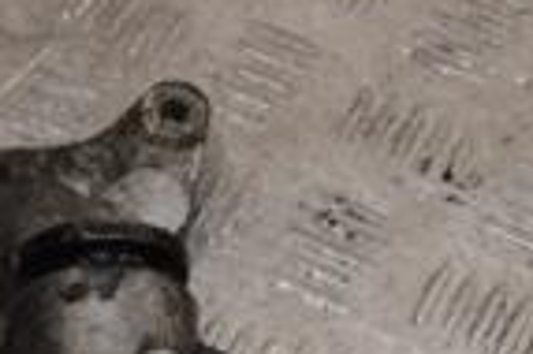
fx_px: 2425
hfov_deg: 12.1
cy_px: 466
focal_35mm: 164
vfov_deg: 8.2
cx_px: -224
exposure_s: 1/200
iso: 800
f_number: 5.6
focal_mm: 26
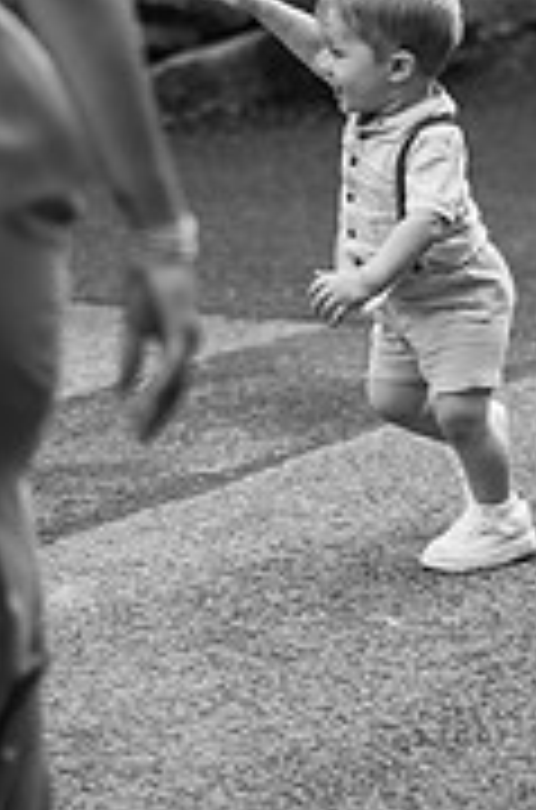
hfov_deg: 6.4
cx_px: 327
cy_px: 230
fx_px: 4784
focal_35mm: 213
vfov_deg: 9.7
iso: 100
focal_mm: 85
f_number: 2
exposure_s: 1/250
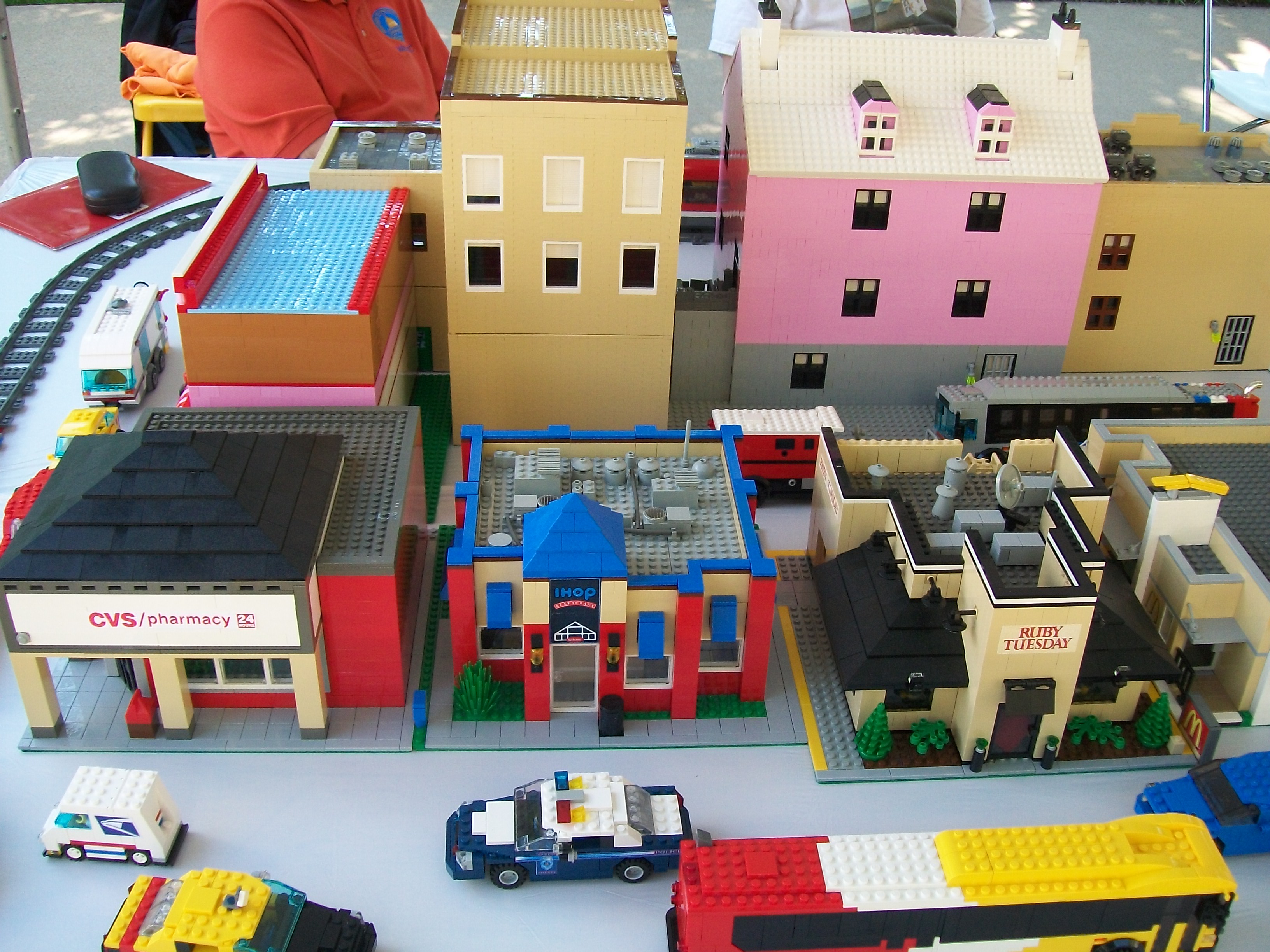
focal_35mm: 36
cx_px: 635
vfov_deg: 39.7
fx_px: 1321
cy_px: 476
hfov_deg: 51.4
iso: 80
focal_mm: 6
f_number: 2.7
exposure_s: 1/100
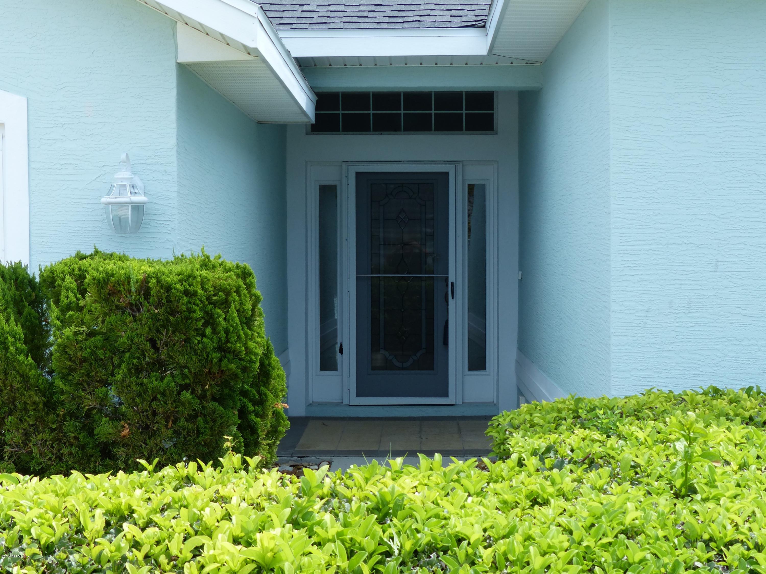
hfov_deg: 38.9
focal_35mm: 49
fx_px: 1084
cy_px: 287
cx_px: 383
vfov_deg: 29.7
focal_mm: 8.7
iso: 100
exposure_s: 1/400
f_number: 4
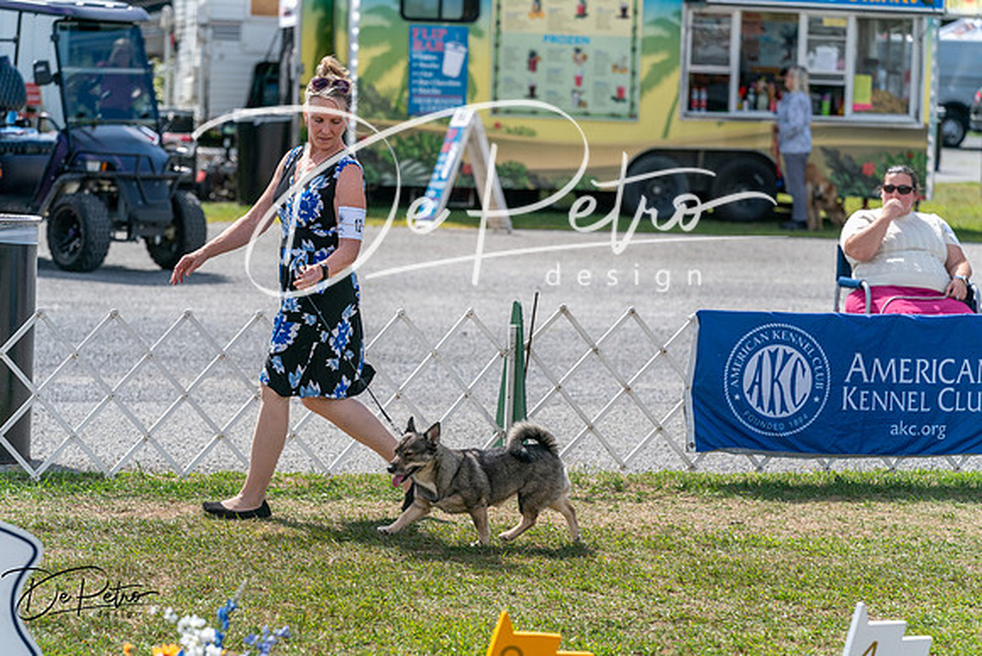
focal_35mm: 142
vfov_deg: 9.7
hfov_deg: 14.4
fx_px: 3874
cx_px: 491
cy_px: 328
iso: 400
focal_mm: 142
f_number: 5
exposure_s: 1/2000
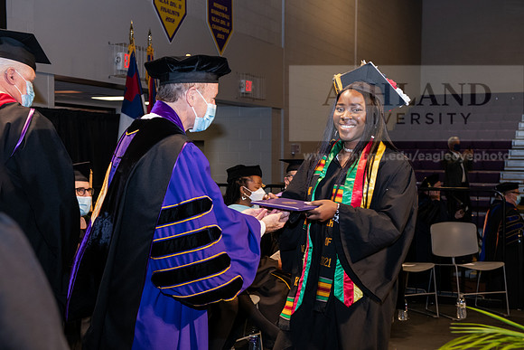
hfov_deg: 35.6
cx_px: 262
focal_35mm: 56
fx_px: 815
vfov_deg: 24.2
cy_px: 175
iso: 1600
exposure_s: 1/200
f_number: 6.3
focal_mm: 56
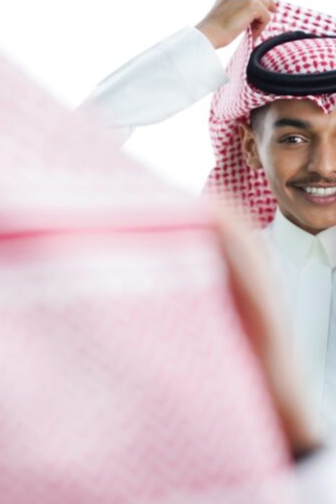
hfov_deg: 12.8
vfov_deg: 19.3
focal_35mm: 106
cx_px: 58
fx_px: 1484
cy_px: 252
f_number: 2.8
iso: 320
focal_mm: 70
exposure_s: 1/125
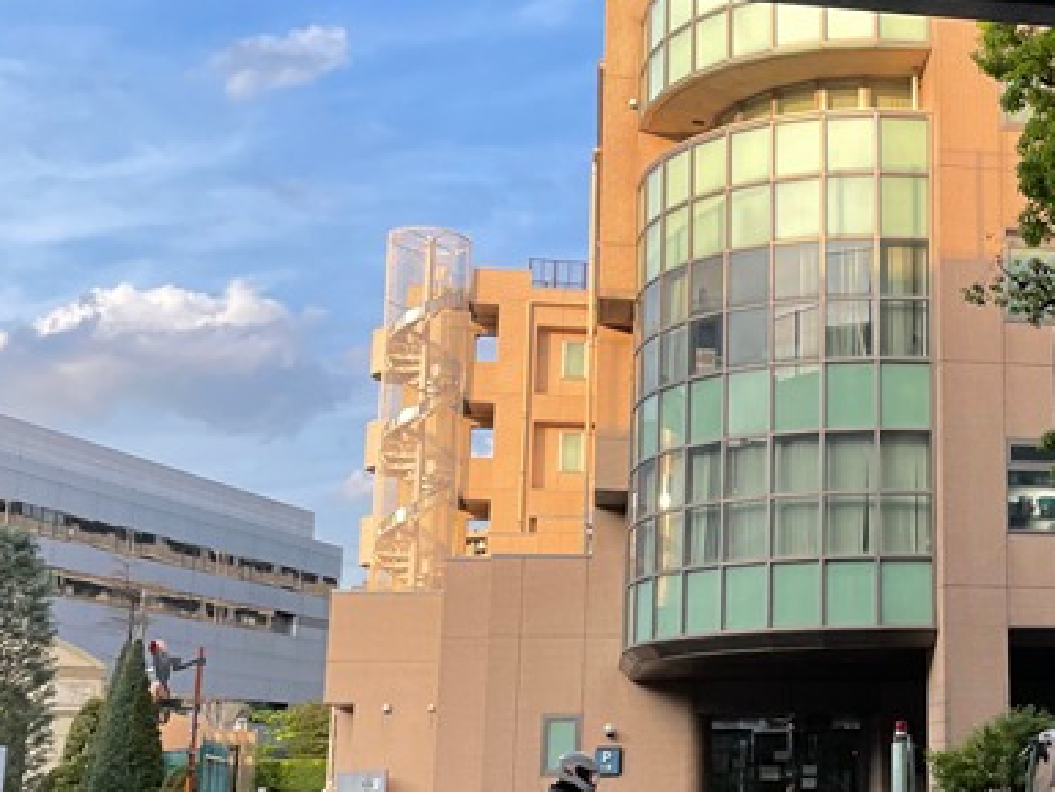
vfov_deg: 27.0
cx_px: 929
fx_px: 1646
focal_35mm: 54
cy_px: 477
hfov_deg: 33.8
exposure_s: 1/410
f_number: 1.6
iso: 32
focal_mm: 4.2
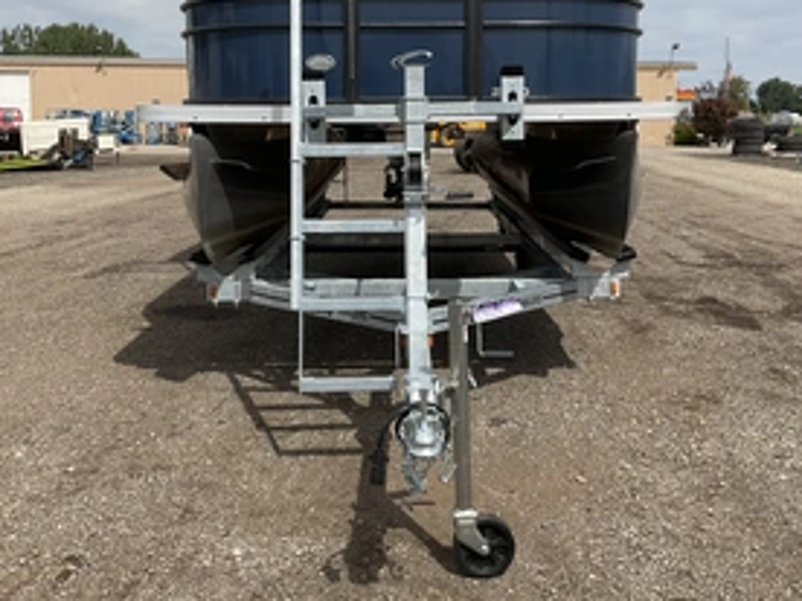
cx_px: 421
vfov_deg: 34.1
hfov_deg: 44.8
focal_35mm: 42
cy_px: 209
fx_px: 973
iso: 25
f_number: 1.8
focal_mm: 3
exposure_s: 1/2427
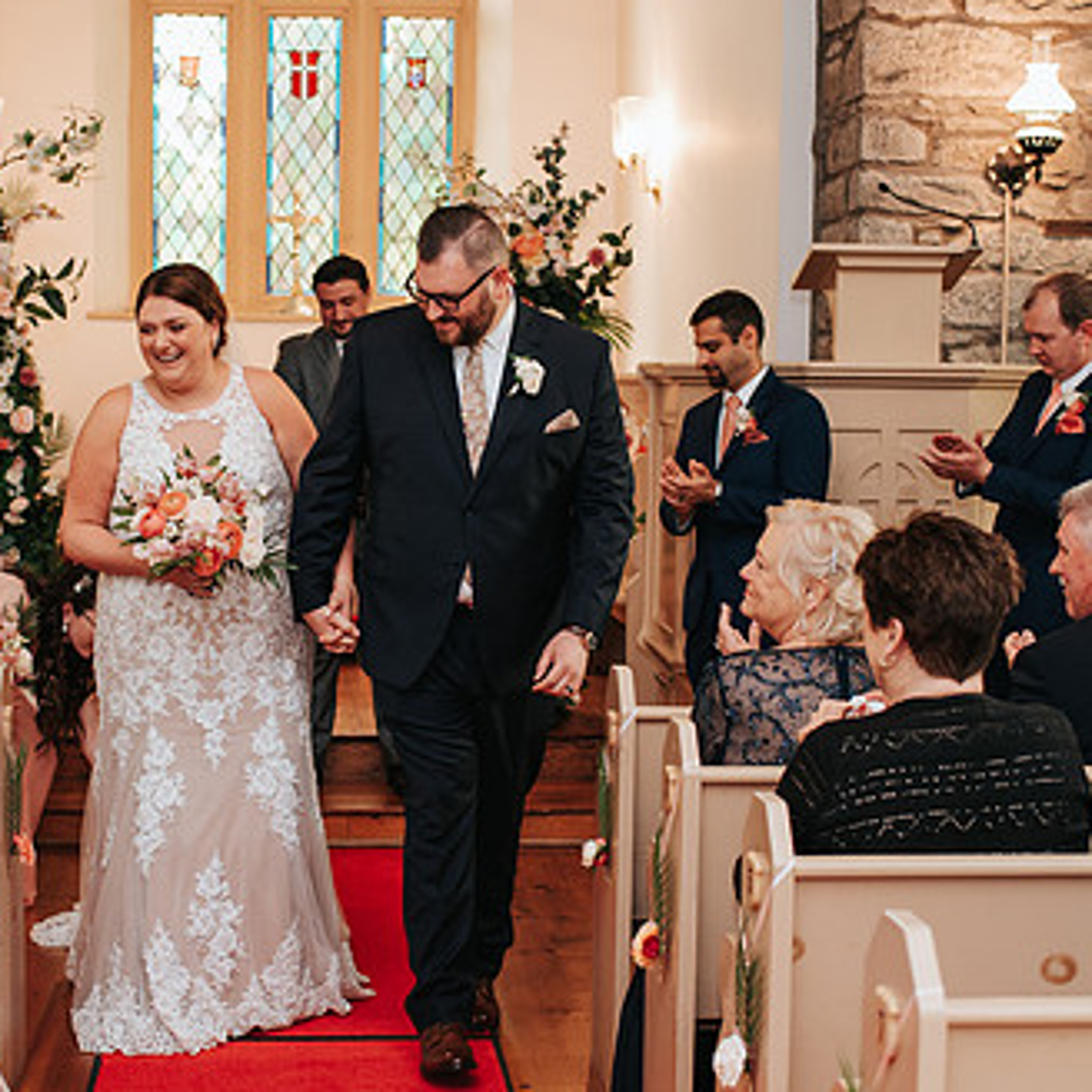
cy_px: 577
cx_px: 380
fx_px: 2356
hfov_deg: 26.0
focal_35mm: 66
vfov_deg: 26.1
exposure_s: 1/200
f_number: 2.8
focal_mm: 35
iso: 1000
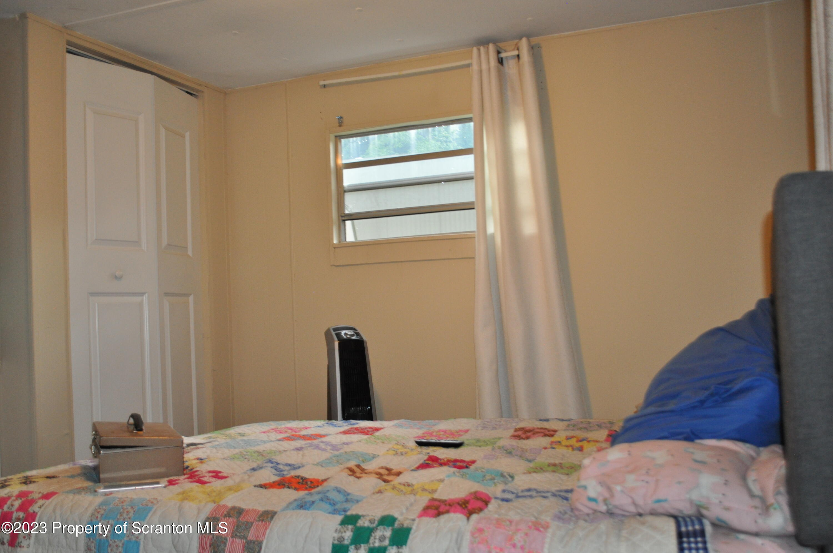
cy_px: 276
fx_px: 832
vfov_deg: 36.8
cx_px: 416
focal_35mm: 36
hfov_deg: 53.2
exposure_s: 1/60
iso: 800
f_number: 4
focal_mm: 24
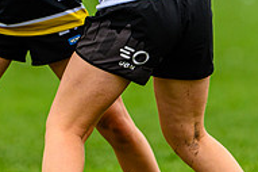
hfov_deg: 1.4
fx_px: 10791
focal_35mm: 1507
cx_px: 96
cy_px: -77
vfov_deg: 0.9
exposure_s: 1/1250
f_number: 3.2
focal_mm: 400
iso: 250
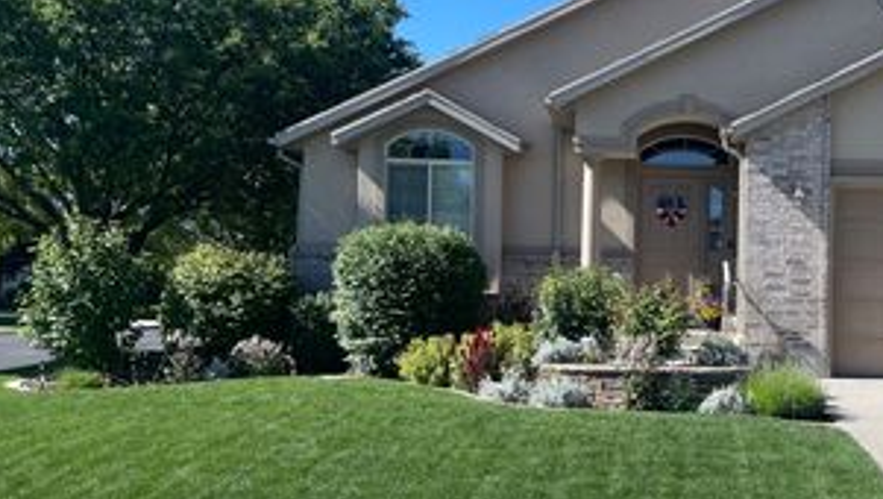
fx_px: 1102
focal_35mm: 47
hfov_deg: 42.2
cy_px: 313
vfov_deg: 25.4
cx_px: 672
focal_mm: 4.2
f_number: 1.6
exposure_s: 1/2506
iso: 32
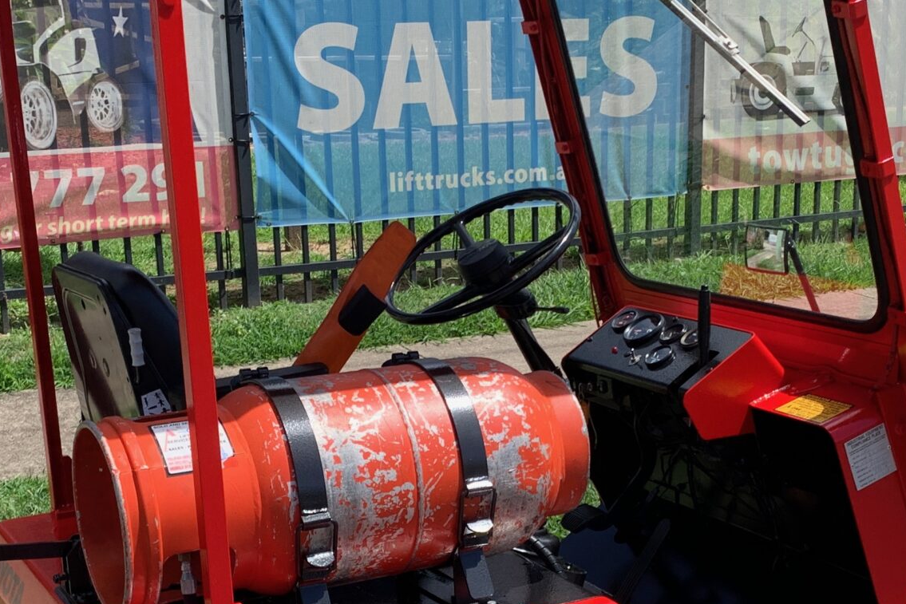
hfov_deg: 32.8
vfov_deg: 22.1
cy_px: 446
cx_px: 505
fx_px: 1535
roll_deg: +1.6
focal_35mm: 61
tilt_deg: -16.4
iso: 25
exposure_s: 1/1266
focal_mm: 4.25
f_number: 1.8
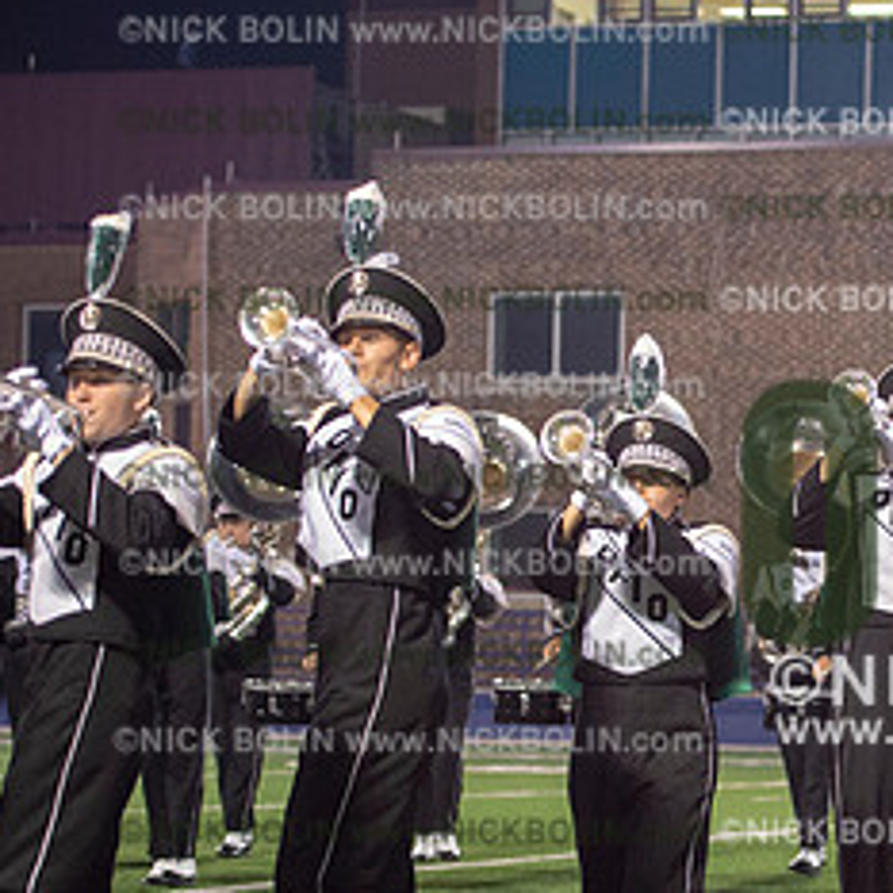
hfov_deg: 11.6
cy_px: 563
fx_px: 4320
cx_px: 1012
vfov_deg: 11.8
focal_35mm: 148
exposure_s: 1/250
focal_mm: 70
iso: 4000
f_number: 2.8
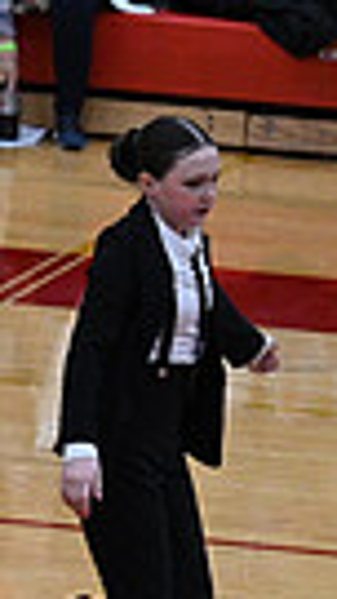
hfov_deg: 2.1
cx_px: -772
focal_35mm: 586
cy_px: 286
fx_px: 9303
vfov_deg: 3.7
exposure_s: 1/400
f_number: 4
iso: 4000
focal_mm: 130
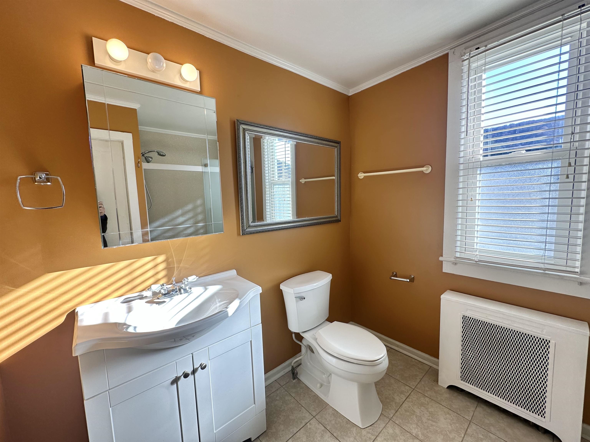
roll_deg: +1.4
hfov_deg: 102.1
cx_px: 295
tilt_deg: -4.9
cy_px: 221
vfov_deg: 85.7
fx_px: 239
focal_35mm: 14
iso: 50
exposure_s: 1/120
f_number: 2.2
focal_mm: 2.22
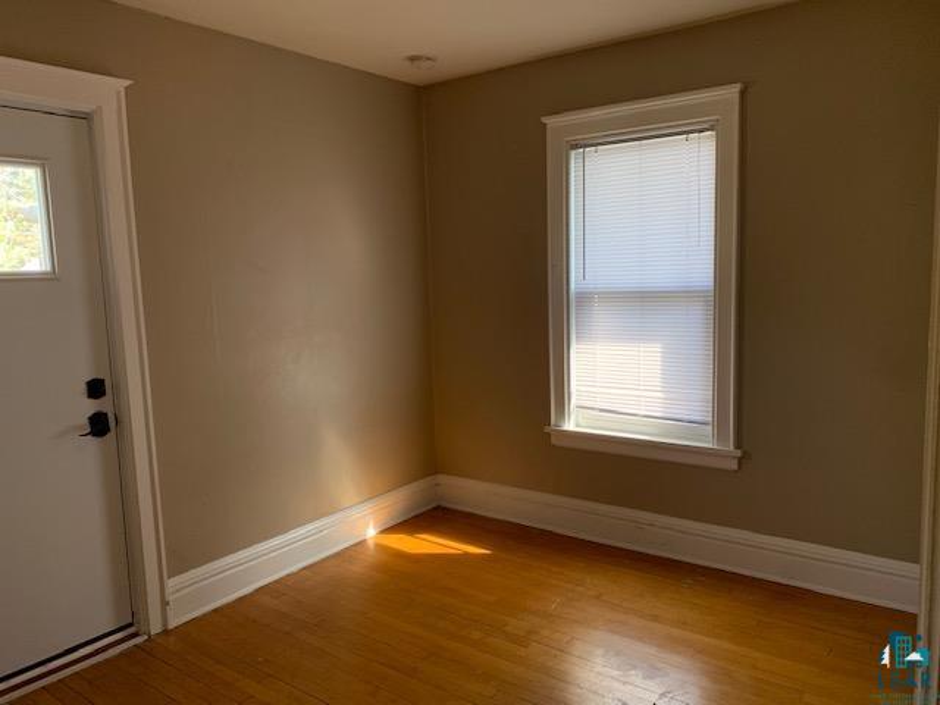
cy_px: 352
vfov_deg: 53.1
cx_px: 470
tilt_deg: -6.2
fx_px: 706
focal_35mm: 26
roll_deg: +2.1
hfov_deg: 67.3
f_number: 1.8
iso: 50
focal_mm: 4.25
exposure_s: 1/60
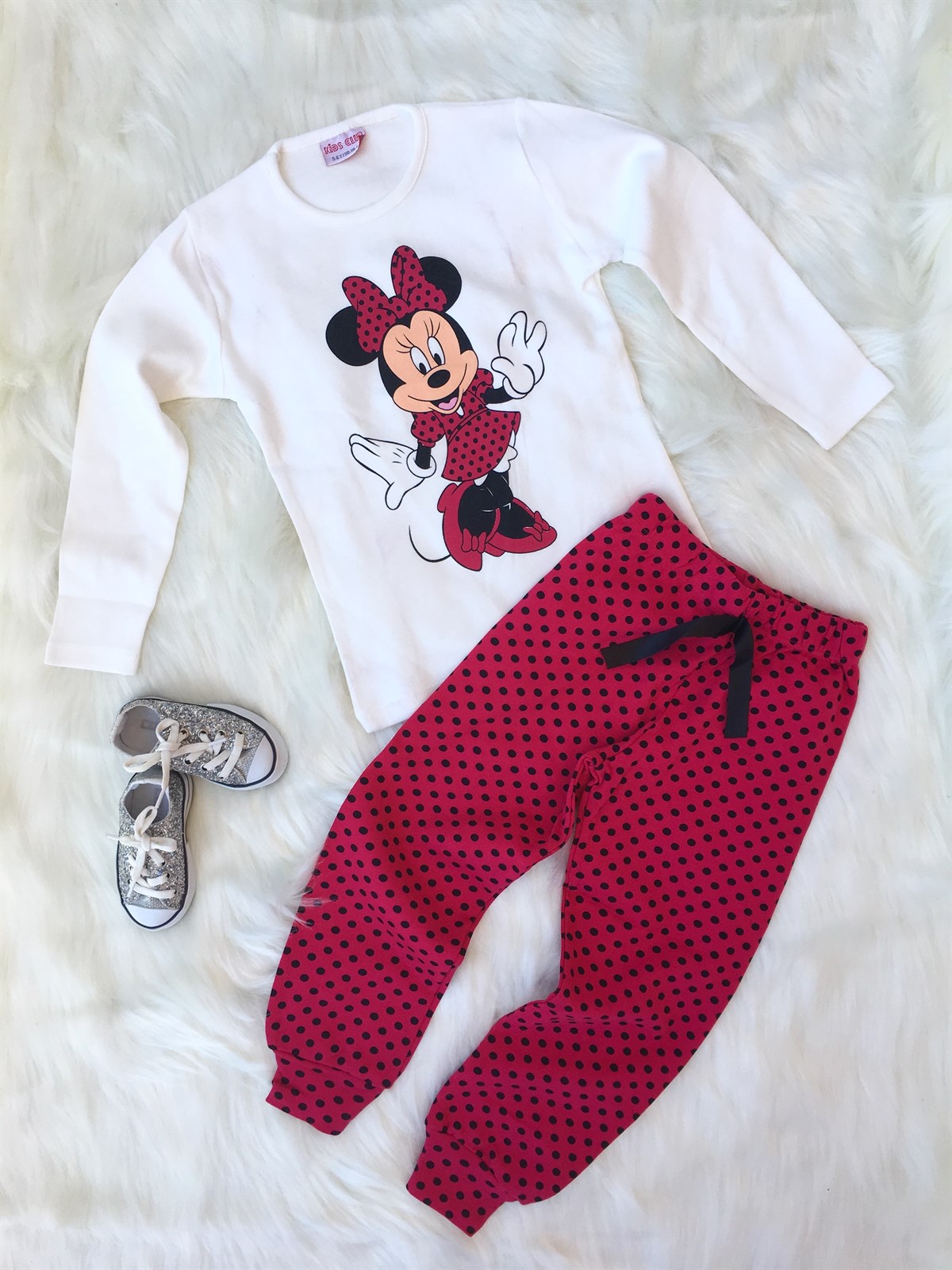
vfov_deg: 61.7
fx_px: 1063
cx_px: 476
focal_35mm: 29
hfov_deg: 48.2
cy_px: 635
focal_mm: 4.15
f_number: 2.2
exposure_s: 1/601
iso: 25
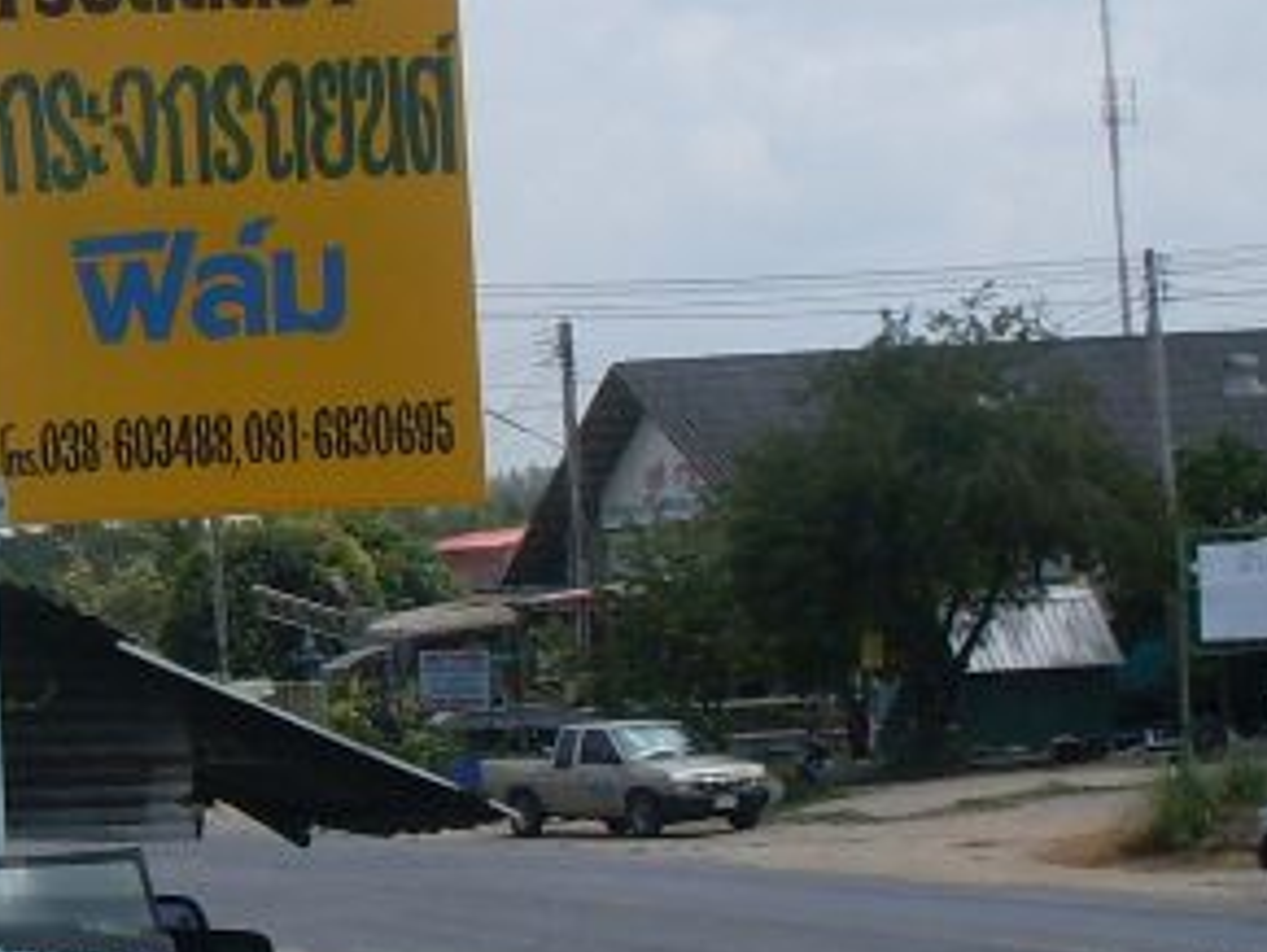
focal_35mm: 134
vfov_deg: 11.1
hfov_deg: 14.0
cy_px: 520
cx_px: -524
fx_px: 4909
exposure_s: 1/250
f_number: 8.4
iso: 80
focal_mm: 6.3
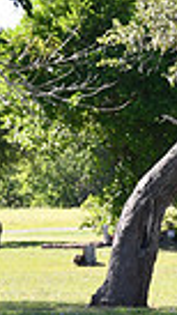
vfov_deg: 4.3
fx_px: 4158
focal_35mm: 498
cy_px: 353
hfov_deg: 2.4
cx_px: 237
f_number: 6.3
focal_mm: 75
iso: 200
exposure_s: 1/250
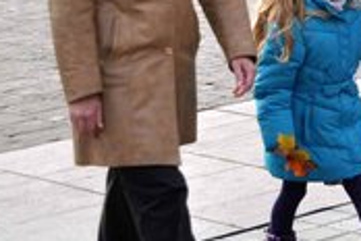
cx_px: 598
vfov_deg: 7.6
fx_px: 1795
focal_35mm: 179
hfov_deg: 10.9
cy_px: -6
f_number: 8
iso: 200
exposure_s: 1/250
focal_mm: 32
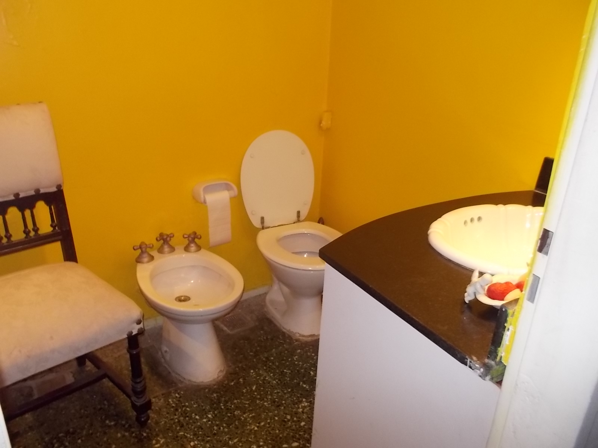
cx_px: 299
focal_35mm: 29
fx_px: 501
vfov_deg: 48.2
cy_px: 224
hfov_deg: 61.7
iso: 320
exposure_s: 1/30
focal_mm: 4.1
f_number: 3.3
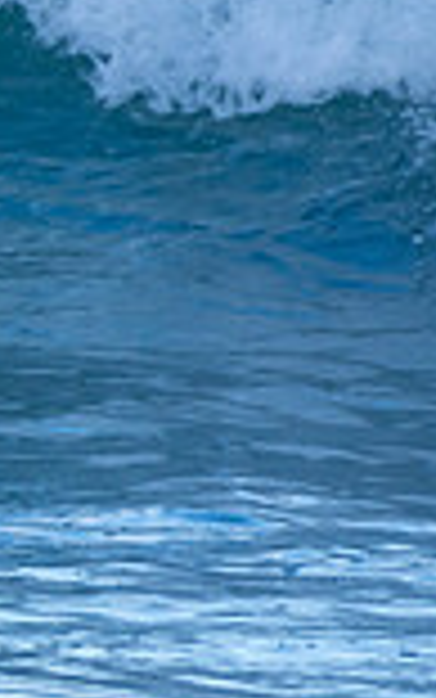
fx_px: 54286
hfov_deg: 0.5
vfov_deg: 0.7
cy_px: -97
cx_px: -733
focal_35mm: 2858
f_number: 5.6
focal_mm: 500
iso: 400
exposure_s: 1/1000
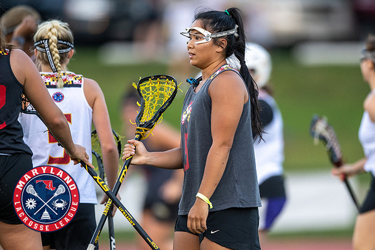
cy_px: 157
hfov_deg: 3.7
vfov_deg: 2.5
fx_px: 5739
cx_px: 238
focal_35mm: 551
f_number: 2.8
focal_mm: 400
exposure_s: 1/1250
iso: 1600
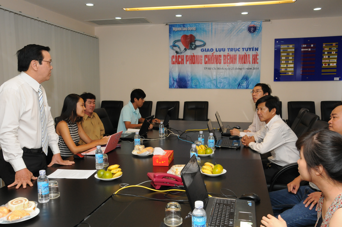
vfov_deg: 36.8
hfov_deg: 53.2
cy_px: 114
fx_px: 342
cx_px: 171
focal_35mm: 36
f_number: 8
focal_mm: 24
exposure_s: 1/60
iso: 1000
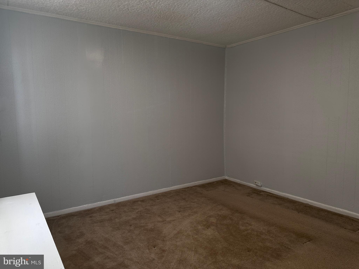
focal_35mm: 24
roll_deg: +0.8
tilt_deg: -5.2
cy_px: 134
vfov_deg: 56.8
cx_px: 180
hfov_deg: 71.6
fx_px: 249
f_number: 1.78
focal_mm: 6.86
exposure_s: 1/121
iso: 100
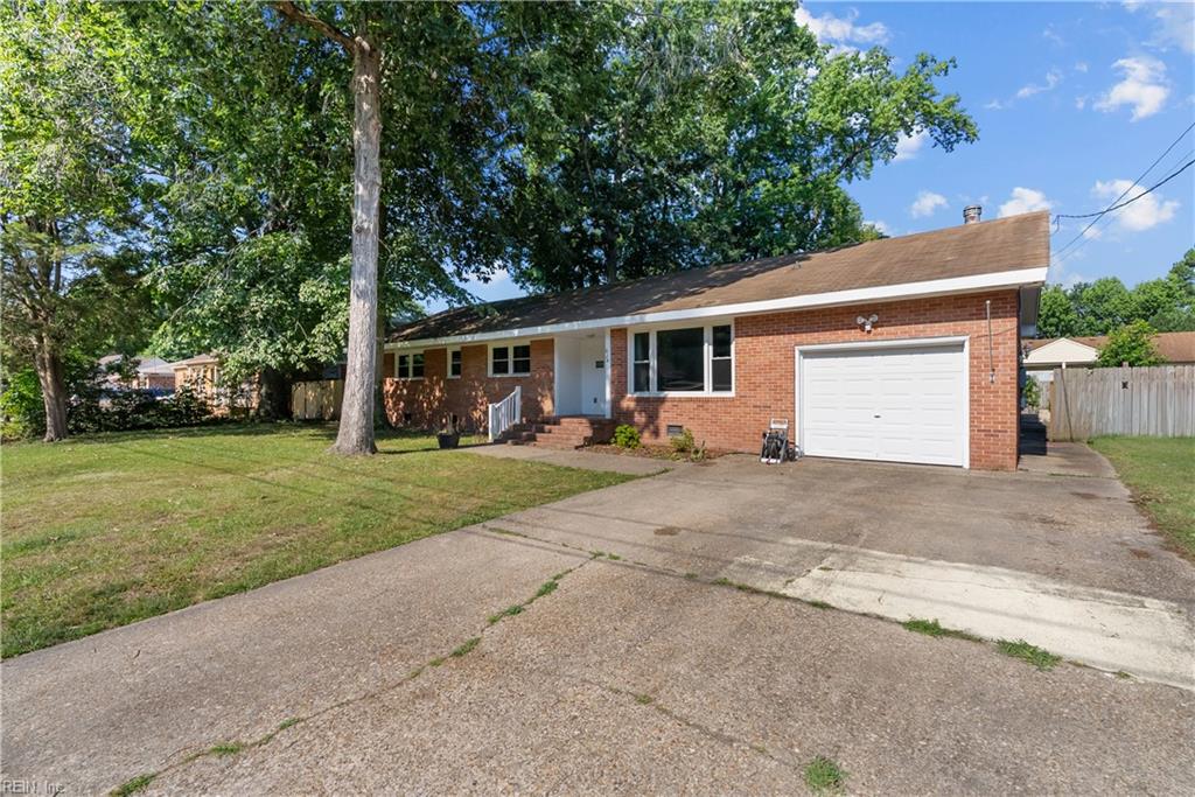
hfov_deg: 96.7
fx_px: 531
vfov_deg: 73.8
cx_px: 598
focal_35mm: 16
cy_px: 398
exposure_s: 1/2000
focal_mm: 16
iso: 1000
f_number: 7.1
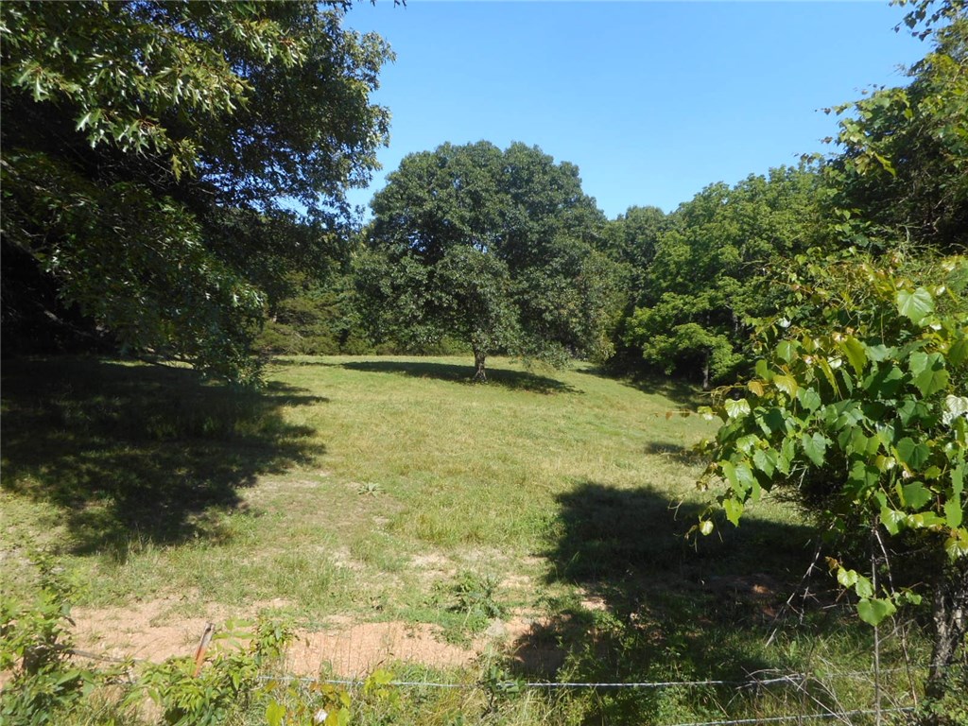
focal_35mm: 25
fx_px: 699
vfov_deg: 54.9
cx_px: 484
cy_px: 363
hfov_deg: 69.4
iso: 80
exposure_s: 1/400
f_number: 3.7
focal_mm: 4.5
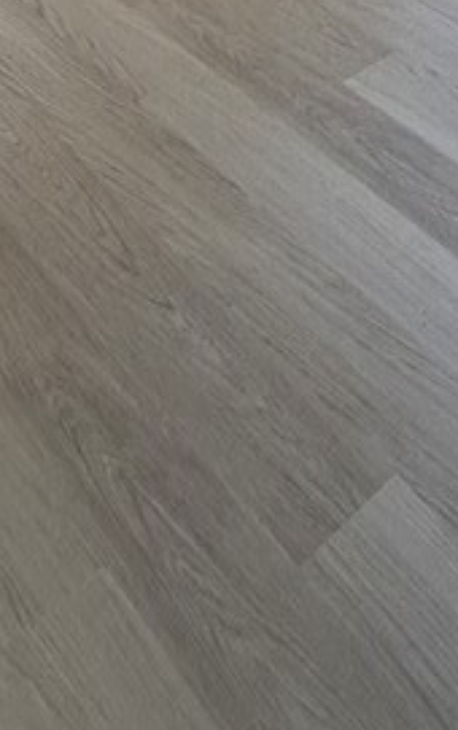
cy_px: -444
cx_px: 364
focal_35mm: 56
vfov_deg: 24.8
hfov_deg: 22.9
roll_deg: -1.5
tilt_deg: -7.1
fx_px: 1115
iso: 80
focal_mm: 2.22
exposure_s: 1/99
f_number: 2.2
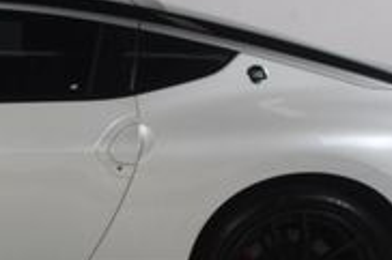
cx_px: -90
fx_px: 1490
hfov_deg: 14.5
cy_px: 206
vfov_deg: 10.0
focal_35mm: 137
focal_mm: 26
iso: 100
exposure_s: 1/160
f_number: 13
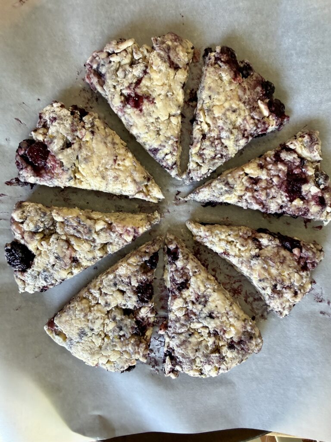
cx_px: 166
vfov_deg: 71.6
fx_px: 306
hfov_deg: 56.8
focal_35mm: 24
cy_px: 221
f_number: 2.2
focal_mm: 2.22
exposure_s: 1/60
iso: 160
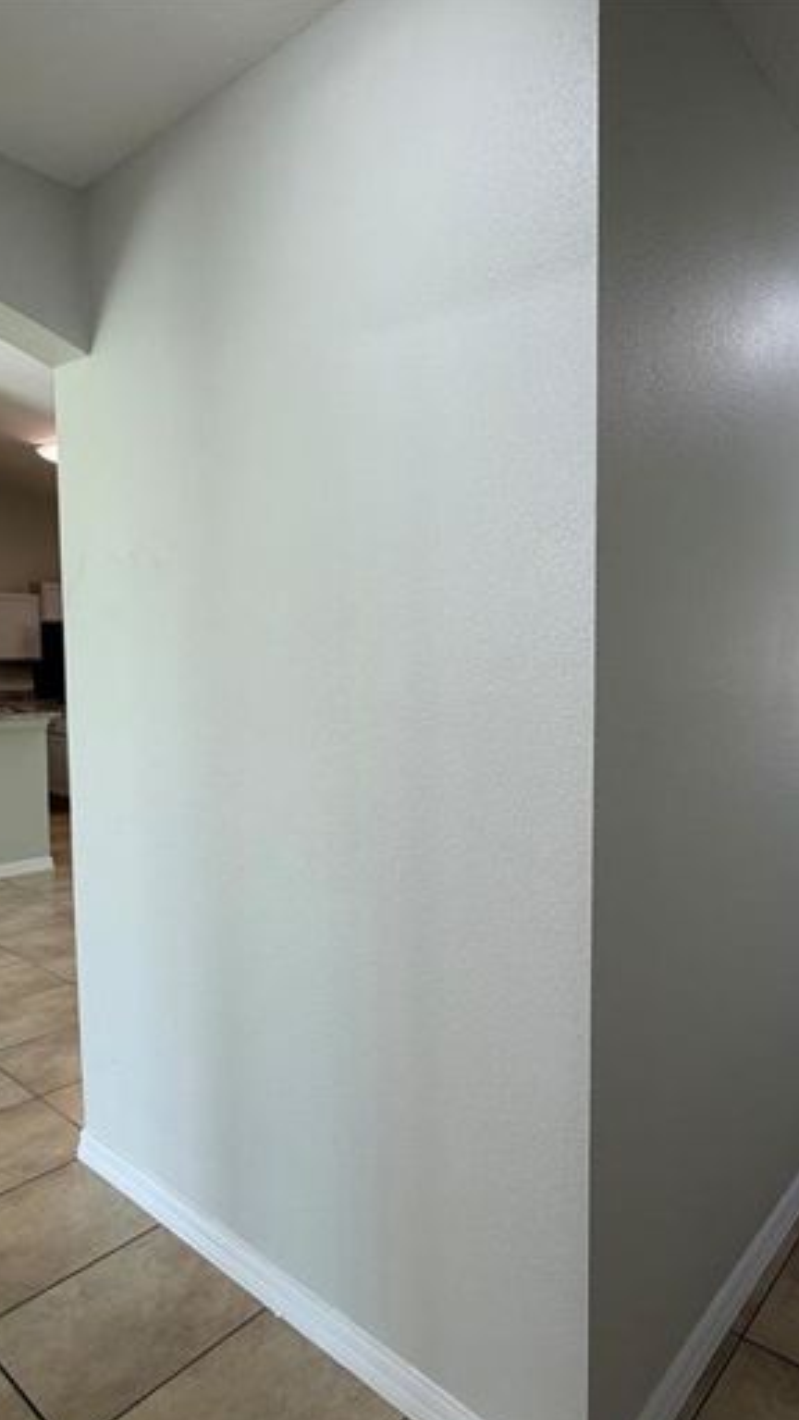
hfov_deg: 50.8
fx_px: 791
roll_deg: -0.6
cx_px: 623
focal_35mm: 21
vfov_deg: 83.8
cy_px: 724
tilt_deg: -5.4
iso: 125
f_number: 2.2
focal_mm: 2.22
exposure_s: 1/120
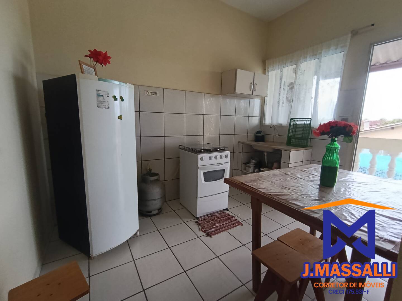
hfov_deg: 94.5
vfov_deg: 78.1
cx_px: 201
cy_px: 150
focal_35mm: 16
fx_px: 186
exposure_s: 1/120
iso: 219
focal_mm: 1.65
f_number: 2.2
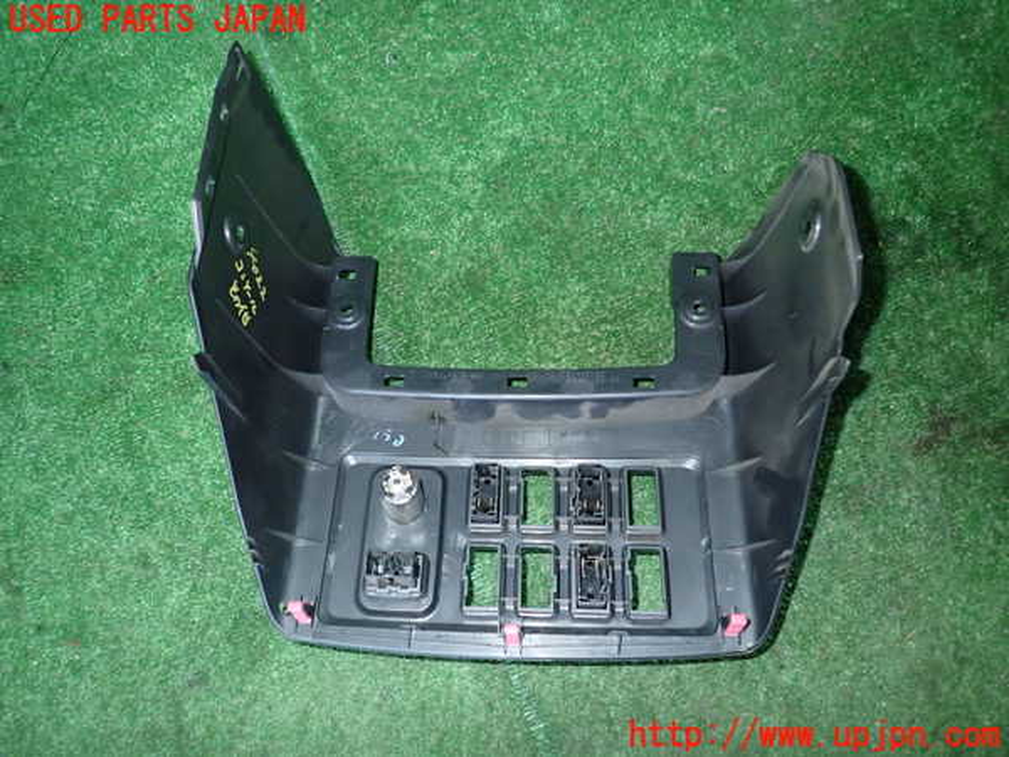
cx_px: 504
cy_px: 378
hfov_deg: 69.4
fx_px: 729
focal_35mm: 25
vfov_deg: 54.9
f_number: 5.6
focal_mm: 4.5
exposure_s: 1/30
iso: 640
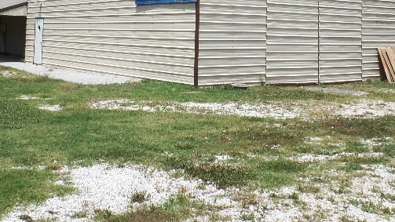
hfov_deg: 40.6
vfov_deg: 22.4
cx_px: 184
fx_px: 534
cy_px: -13
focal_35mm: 51
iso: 80
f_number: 3.5
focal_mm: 4.1
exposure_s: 1/1000
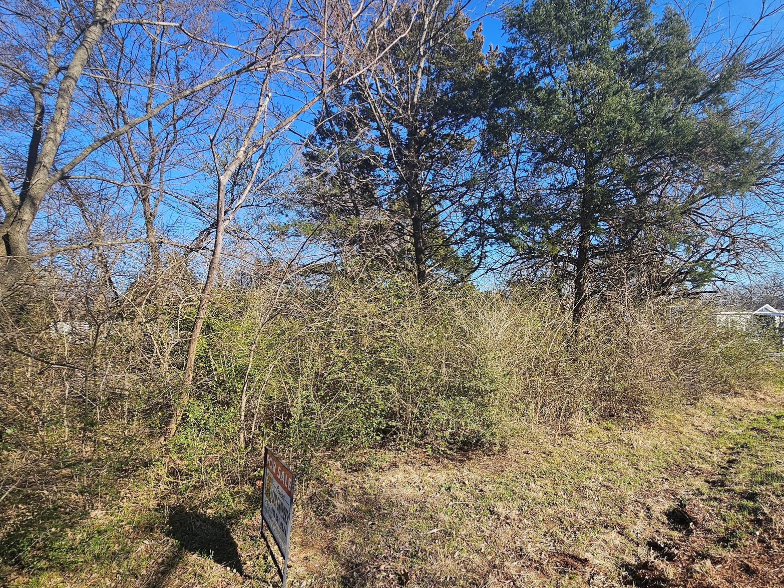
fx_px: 385
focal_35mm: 17
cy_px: 340
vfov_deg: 74.3
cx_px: 441
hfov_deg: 90.6
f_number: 2.2
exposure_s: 1/1019
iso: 50
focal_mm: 2.2
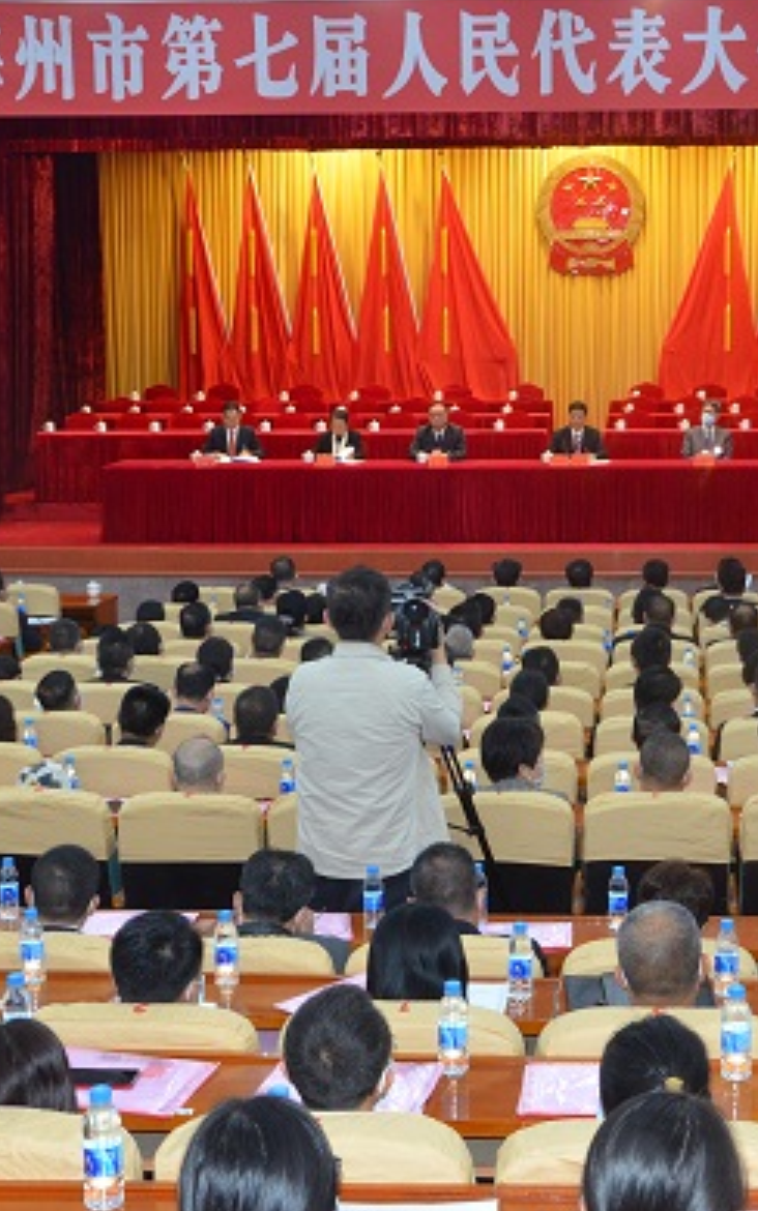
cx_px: 541
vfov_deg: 33.5
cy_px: 601
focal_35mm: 61
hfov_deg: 21.2
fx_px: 2015
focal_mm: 26
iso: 1600
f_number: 5.6
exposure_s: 1/60
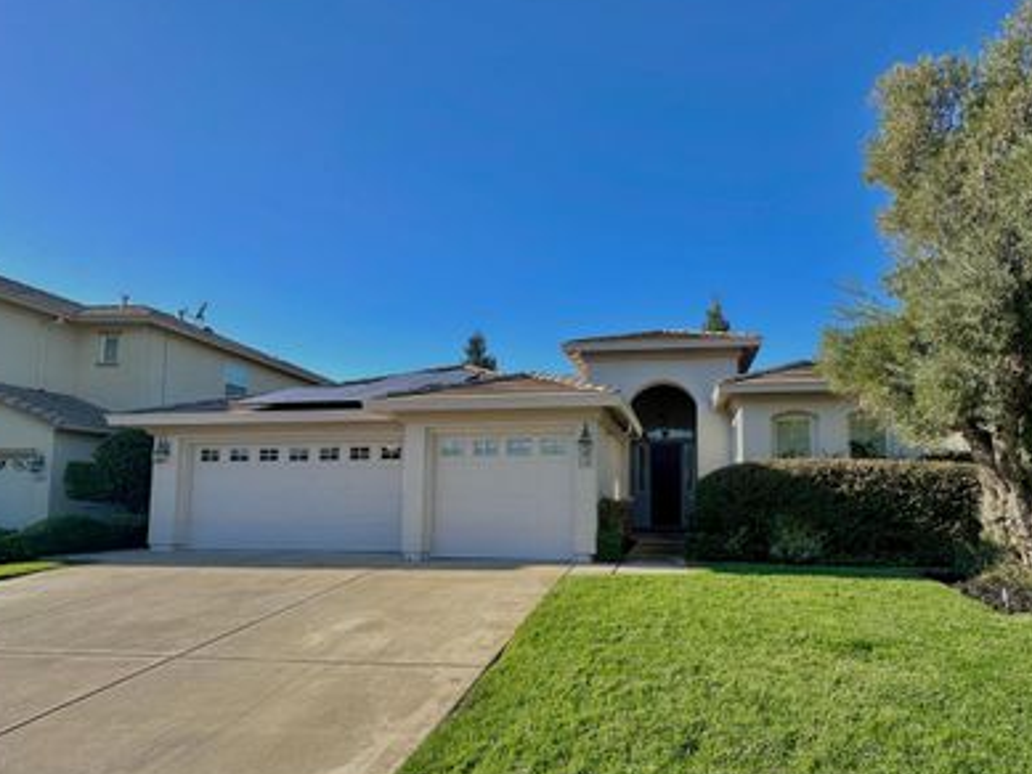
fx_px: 537
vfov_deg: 71.0
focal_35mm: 18
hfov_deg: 86.5
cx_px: 626
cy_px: 457
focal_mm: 2.22
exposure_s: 1/1072
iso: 50
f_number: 2.2
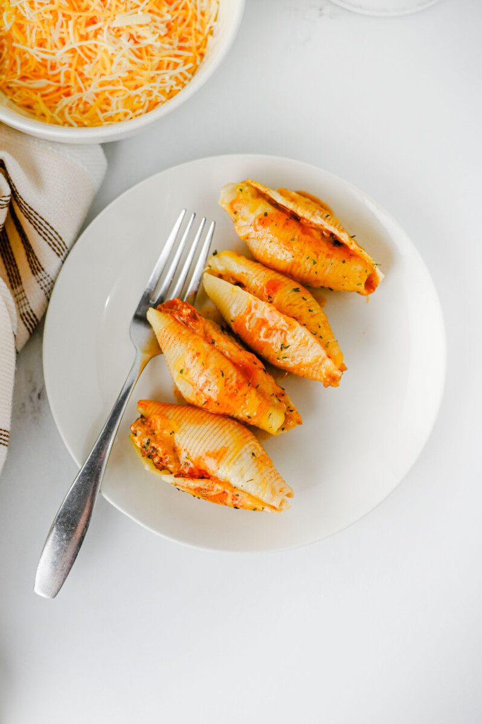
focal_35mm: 50
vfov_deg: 39.6
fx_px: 1006
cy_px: 362
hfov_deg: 26.9
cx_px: 241
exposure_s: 1/250
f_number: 3.2
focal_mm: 50
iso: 250
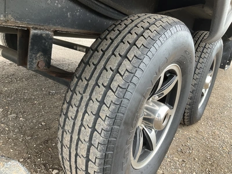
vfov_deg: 48.2
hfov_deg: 61.7
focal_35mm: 29
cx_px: 116
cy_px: 87
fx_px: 194
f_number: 1.8
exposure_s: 1/122
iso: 25
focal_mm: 3
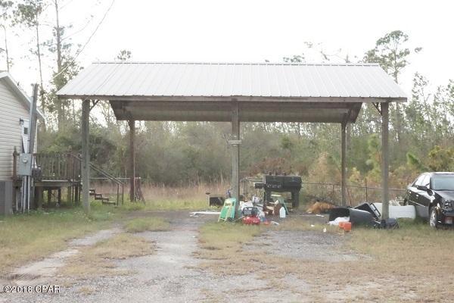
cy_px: 152
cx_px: 227
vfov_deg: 24.4
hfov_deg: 35.9
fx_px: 700
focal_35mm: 56
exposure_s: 1/160
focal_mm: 37
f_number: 32
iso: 12800
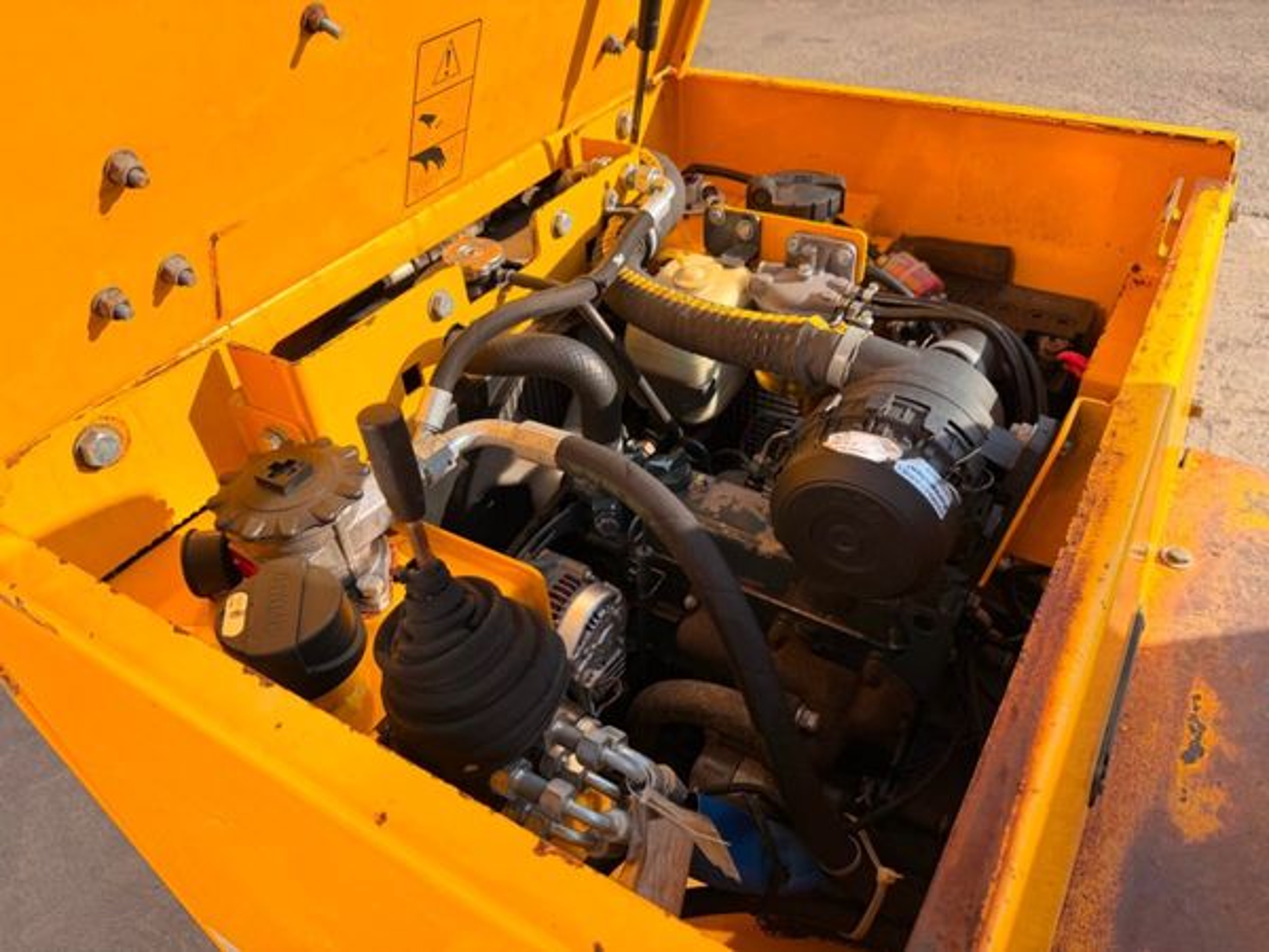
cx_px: 634
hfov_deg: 71.6
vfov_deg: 56.8
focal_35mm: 24
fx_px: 880
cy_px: 476
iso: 80
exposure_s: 1/2232
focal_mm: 6.76
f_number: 1.78
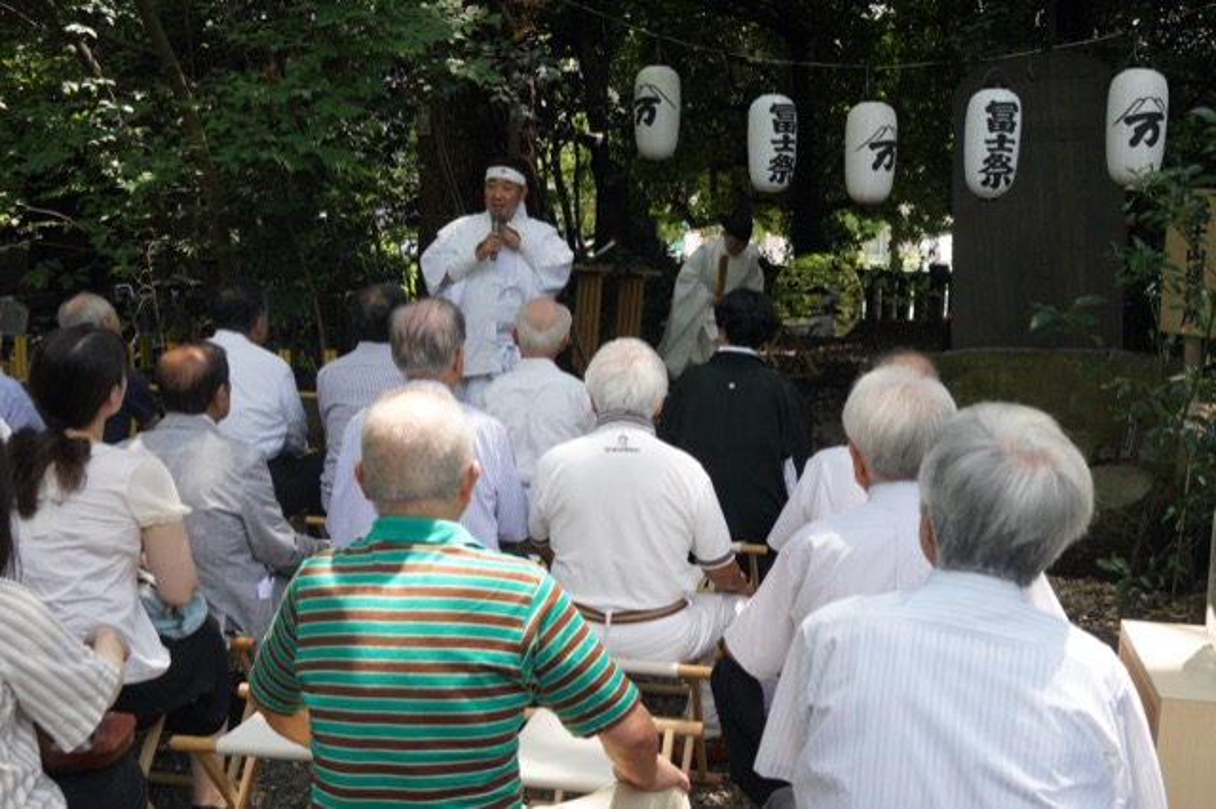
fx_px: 1418
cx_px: 608
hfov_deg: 46.4
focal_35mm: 42
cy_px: 404
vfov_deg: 31.9
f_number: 5.6
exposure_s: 1/1250
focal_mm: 28
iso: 2000
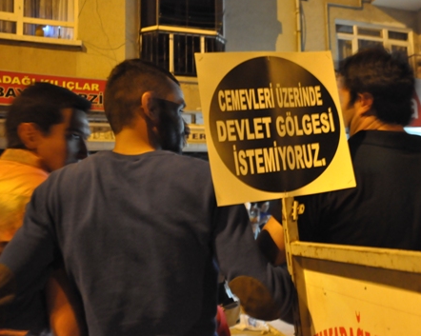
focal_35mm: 35
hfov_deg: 51.1
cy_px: 169
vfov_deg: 42.2
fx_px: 436
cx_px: 260
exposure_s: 1/6
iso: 3200
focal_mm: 20
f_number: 3.5
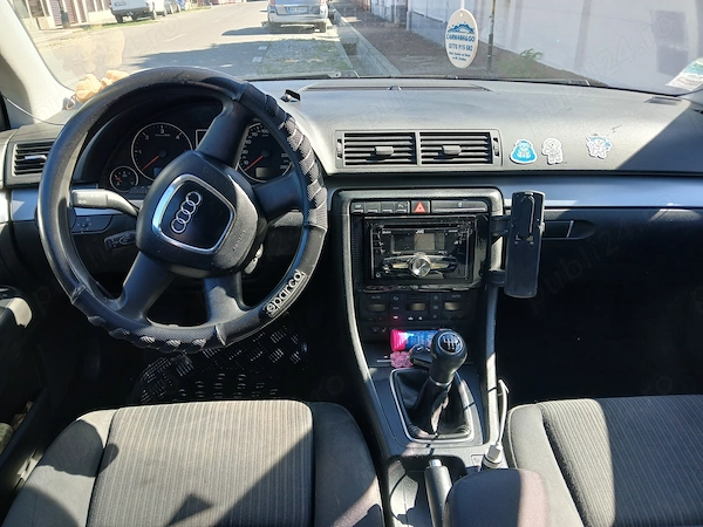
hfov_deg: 67.3
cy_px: 264
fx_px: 528
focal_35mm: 26
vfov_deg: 53.1
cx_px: 352
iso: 40
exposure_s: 1/100
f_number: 1.8
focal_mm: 3.98
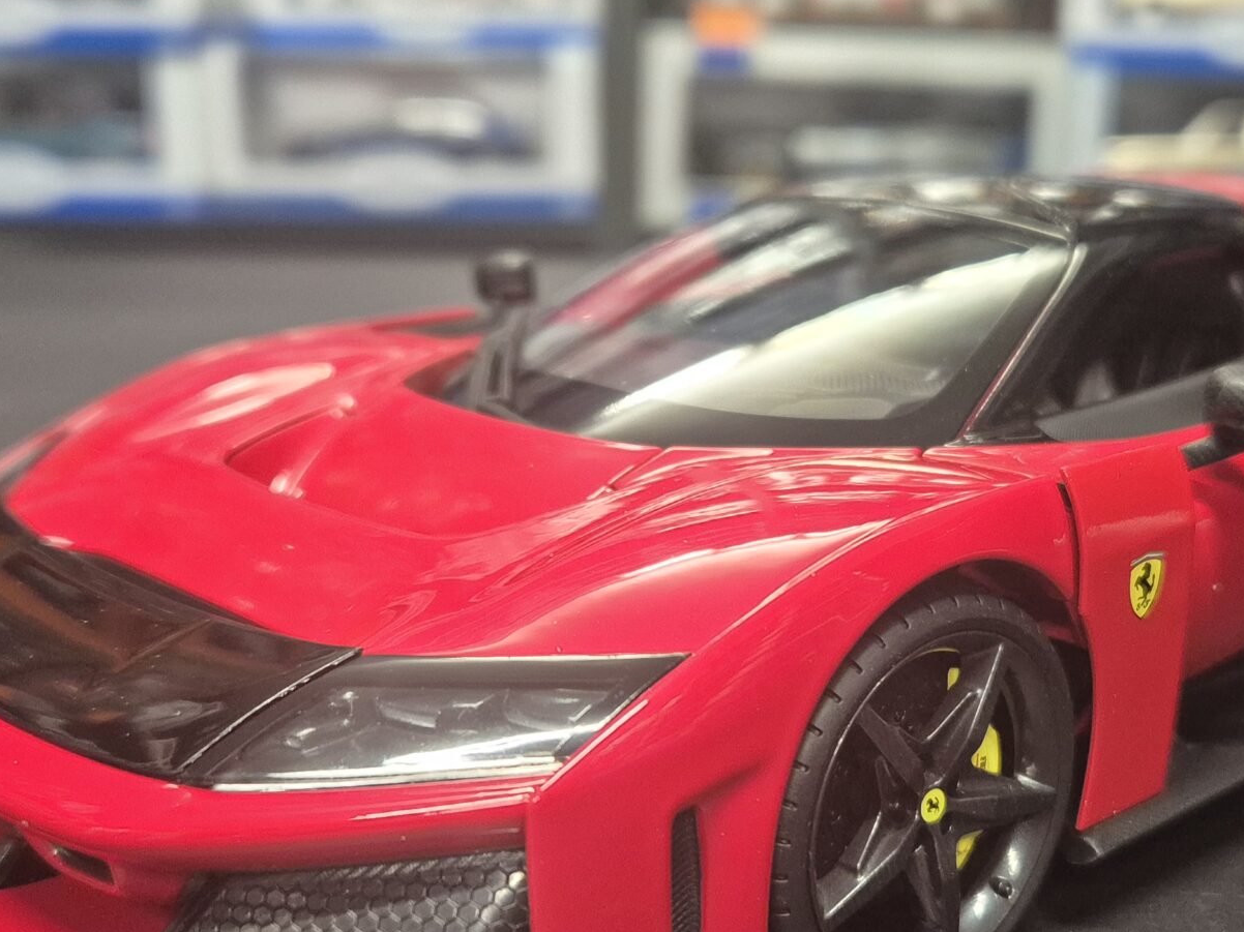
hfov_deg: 38.8
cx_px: 740
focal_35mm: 49
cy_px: 487
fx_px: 1761
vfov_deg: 29.7
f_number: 1.8
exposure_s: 1/100
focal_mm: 5.4
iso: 1000
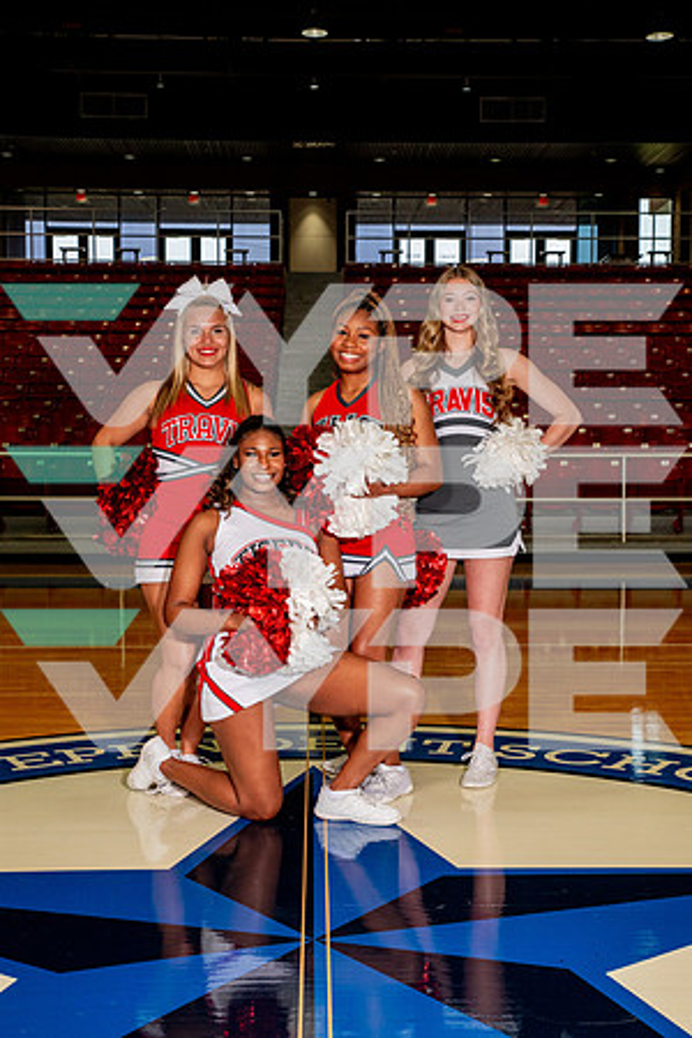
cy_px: 519
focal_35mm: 48
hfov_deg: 28.1
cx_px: 346
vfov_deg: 41.1
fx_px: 1384
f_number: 7.1
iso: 800
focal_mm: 48
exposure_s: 1/320
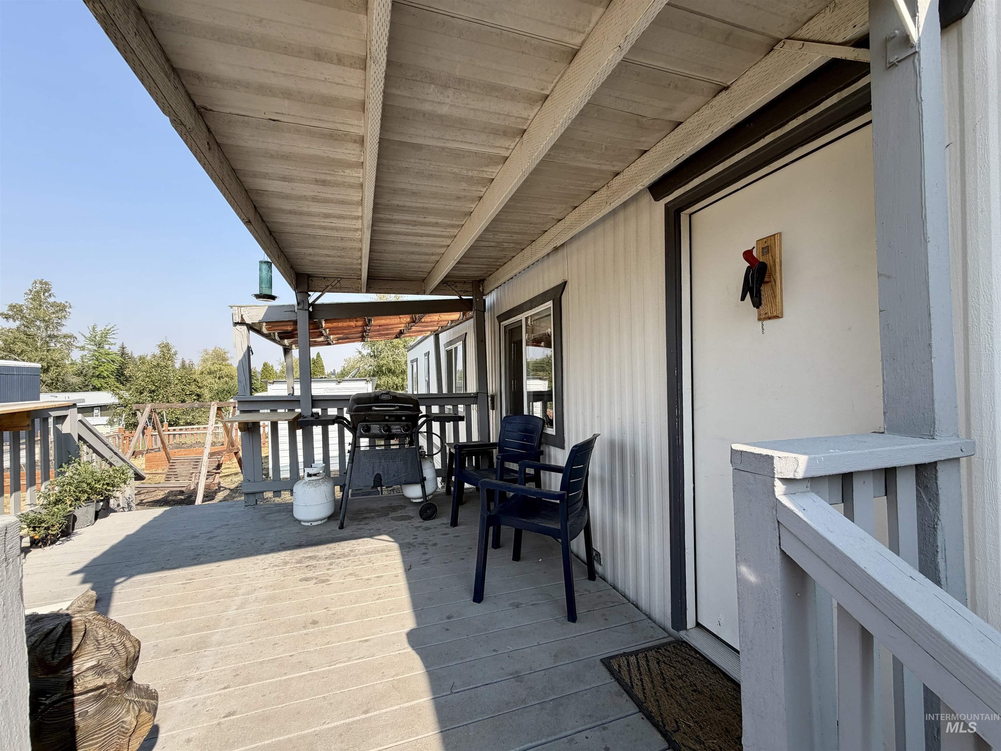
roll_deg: +1.0
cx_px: 500
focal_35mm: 14
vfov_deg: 85.7
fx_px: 405
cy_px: 376
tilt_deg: -0.3
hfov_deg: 102.1
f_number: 2.2
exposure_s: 1/651
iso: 40
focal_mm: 2.22
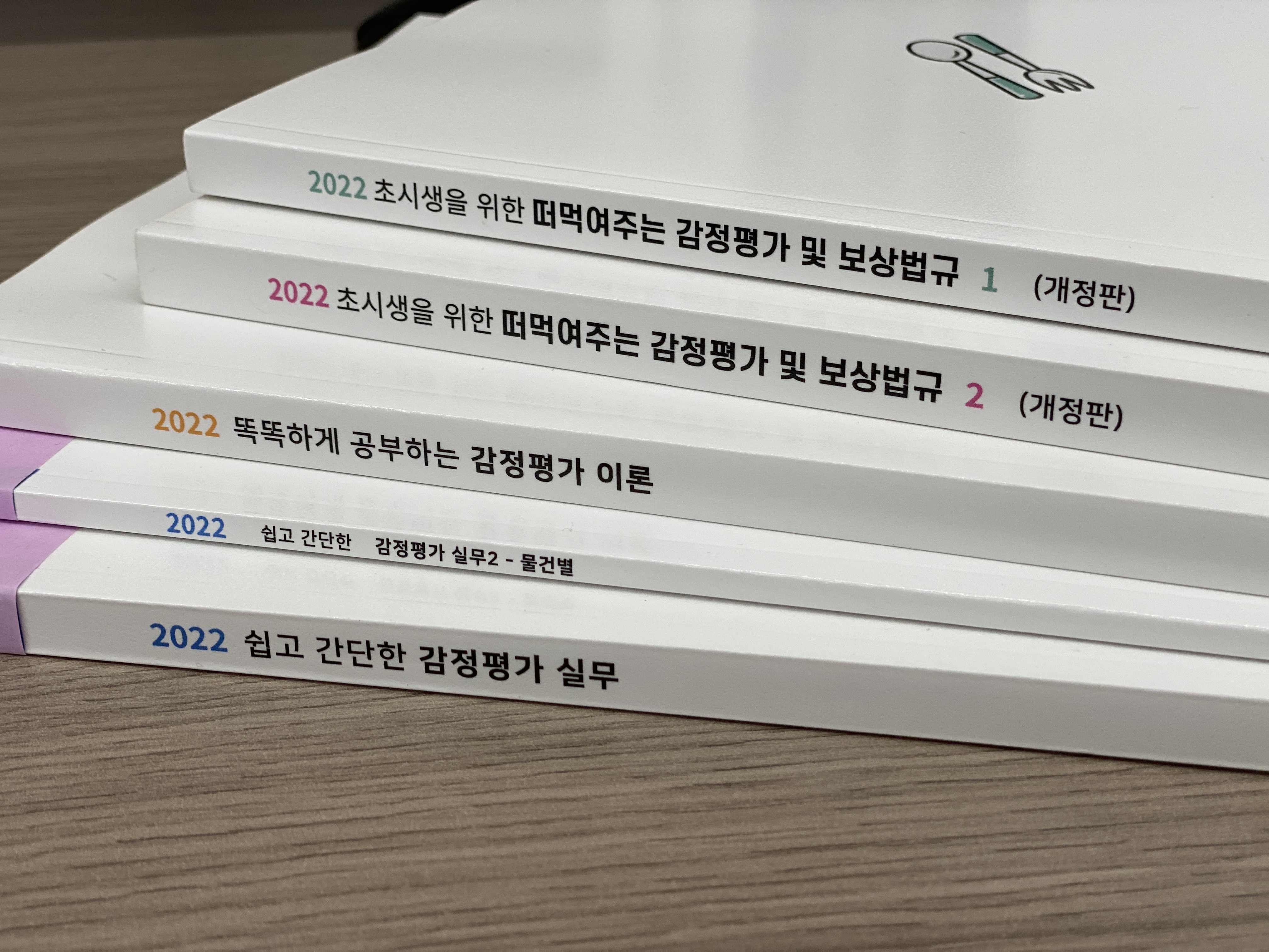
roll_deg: +1.8
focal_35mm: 52
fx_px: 1906
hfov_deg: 36.8
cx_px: 634
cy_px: 476
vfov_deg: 28.0
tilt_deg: -26.6
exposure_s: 1/120
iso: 50
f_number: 2
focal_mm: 6
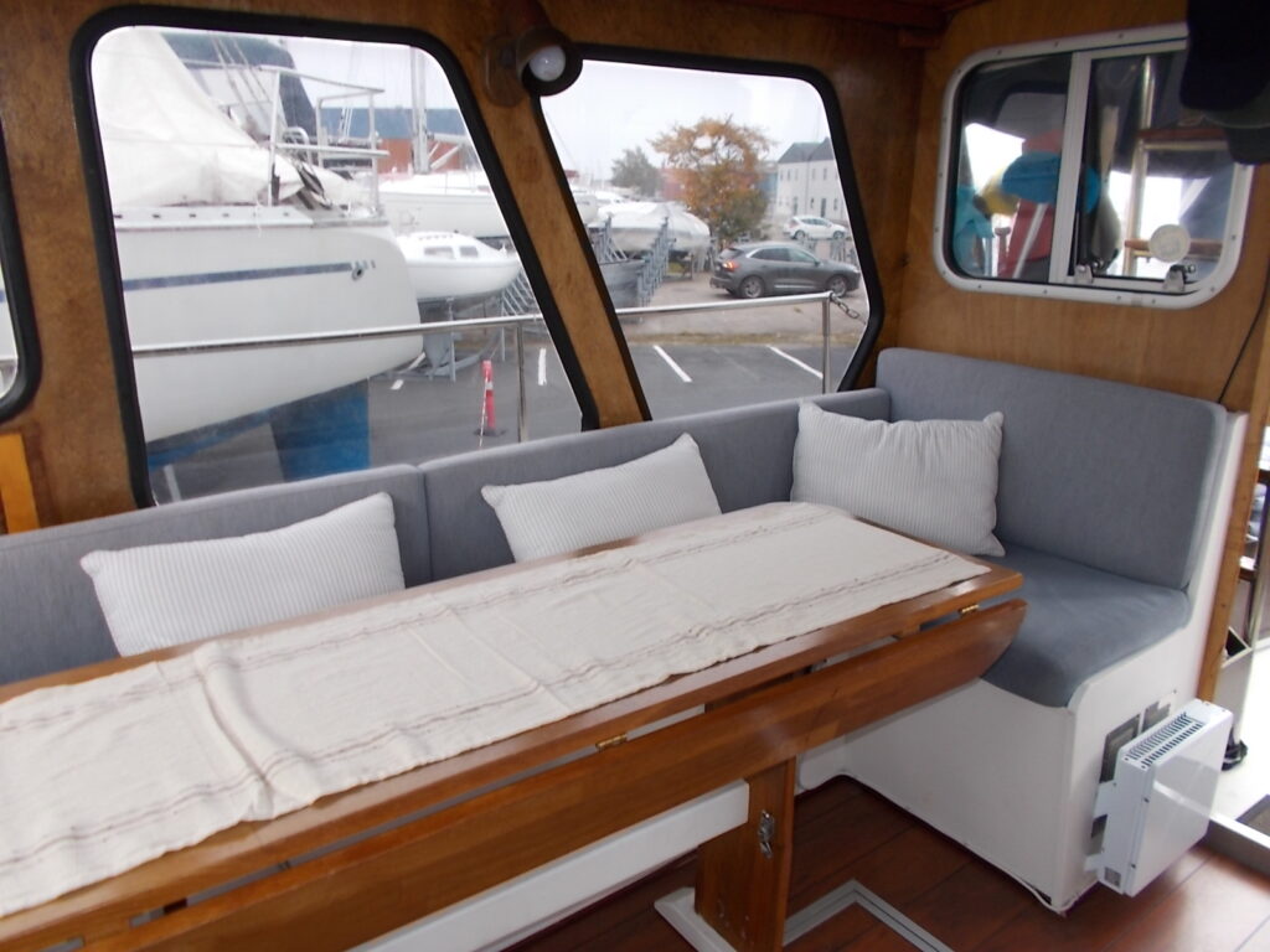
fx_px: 954
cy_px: 476
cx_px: 635
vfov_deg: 53.1
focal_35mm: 26
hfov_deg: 67.3
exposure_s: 1/25
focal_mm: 4.6
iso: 100
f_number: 3.2
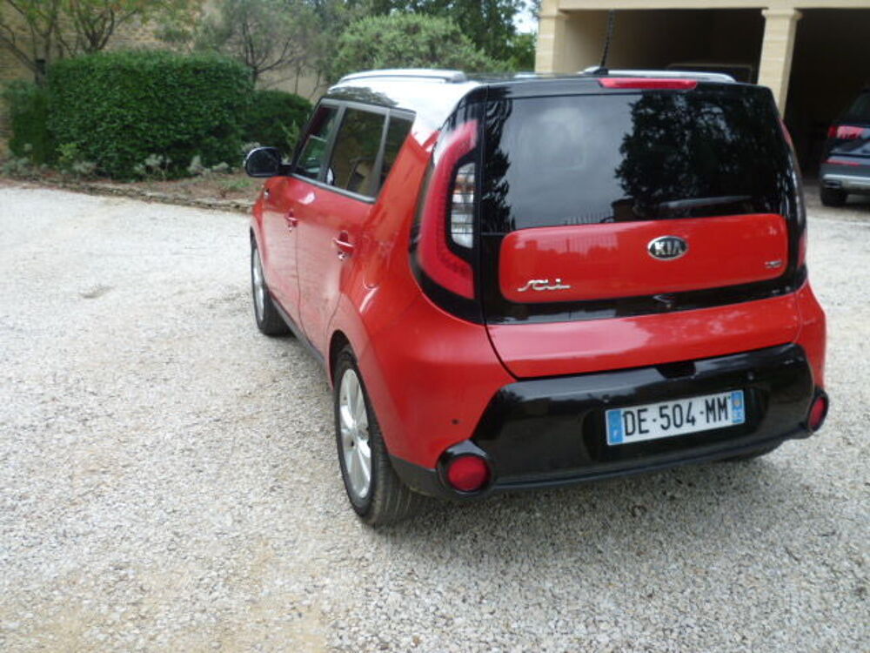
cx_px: 435
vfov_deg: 44.2
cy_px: 326
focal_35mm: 32
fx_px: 804
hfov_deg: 56.8
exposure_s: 1/100
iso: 80
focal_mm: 5.7
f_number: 3
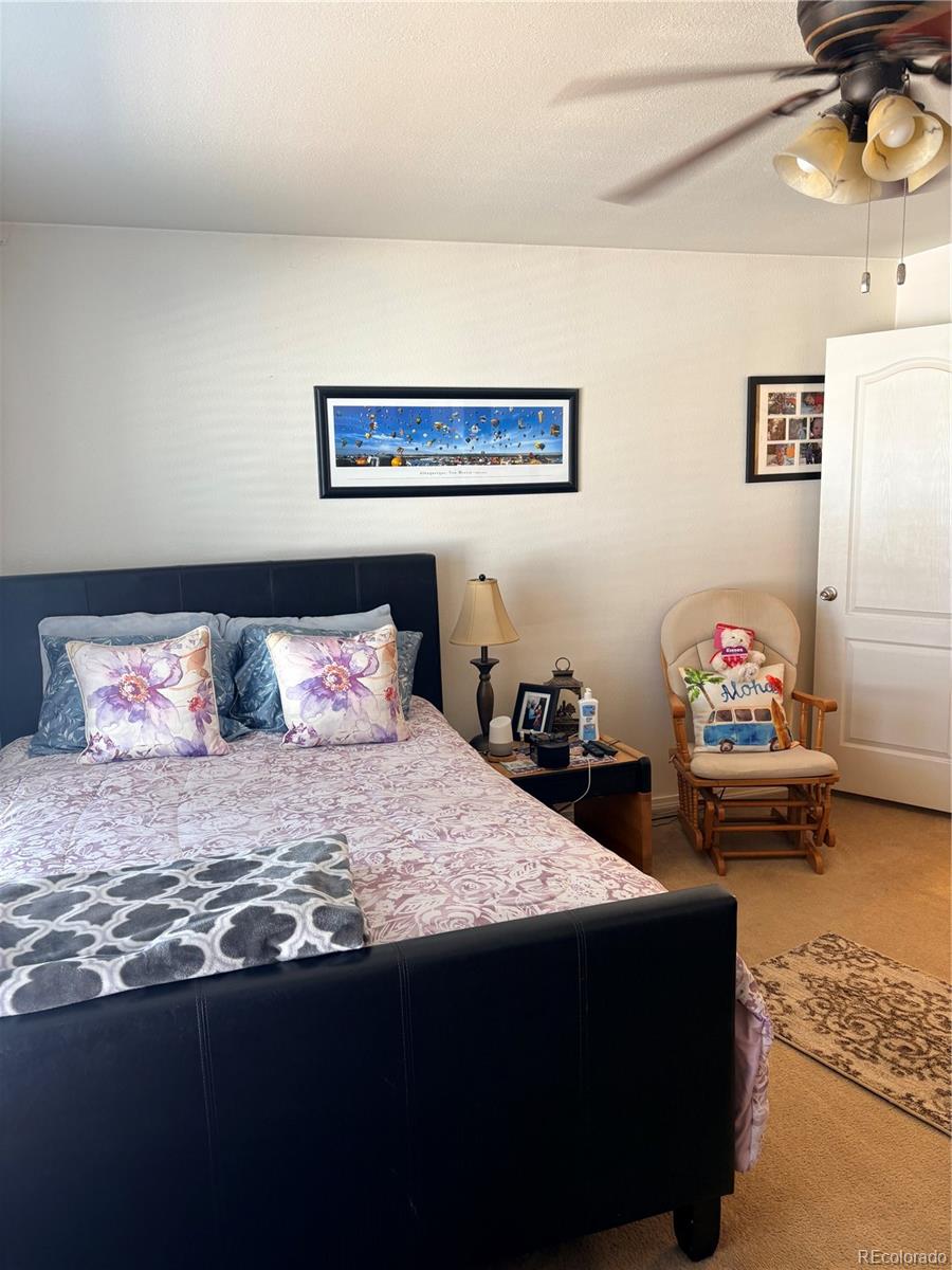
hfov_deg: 53.1
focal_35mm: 26
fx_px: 953
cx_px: 476
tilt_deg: -8.2
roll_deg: +2.1
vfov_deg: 67.3
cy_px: 635
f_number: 1.6
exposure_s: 1/60
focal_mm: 5.96
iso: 64
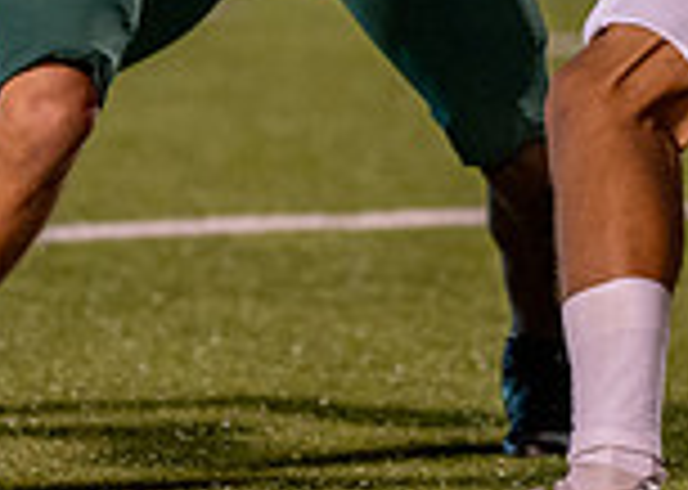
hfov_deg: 2.6
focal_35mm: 765
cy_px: -287
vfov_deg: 1.9
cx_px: 399
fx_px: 14935
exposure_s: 1/1000
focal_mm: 135
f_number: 1.8
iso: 1600
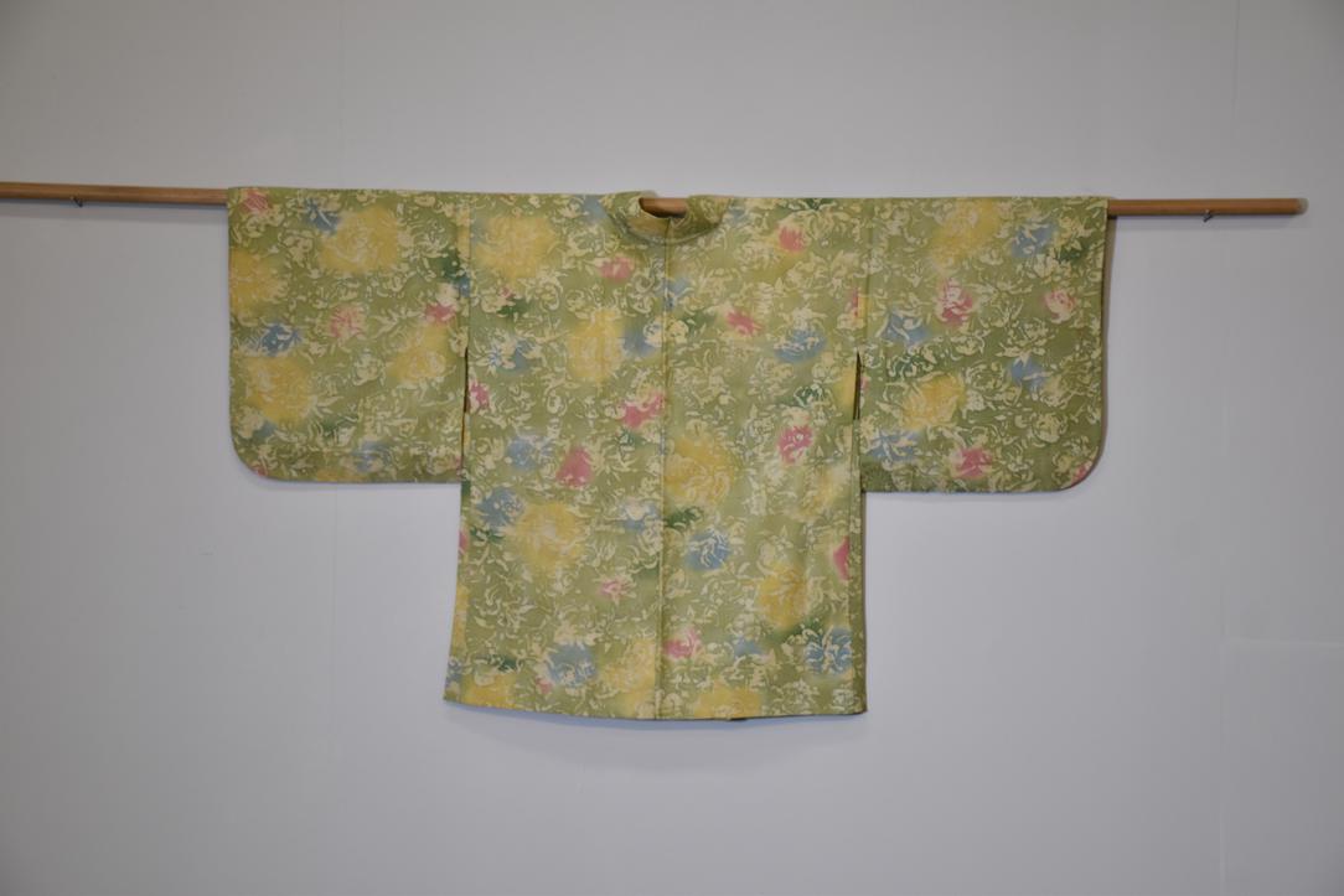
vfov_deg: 18.2
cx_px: 672
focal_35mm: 75
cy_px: 448
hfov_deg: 27.0
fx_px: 2800
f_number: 4.8
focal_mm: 50
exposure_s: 1/80
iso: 400
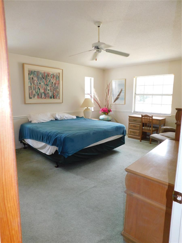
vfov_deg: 73.9
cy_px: 122
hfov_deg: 58.9
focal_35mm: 23
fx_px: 161
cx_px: 91
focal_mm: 4
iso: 180
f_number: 3
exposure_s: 1/30
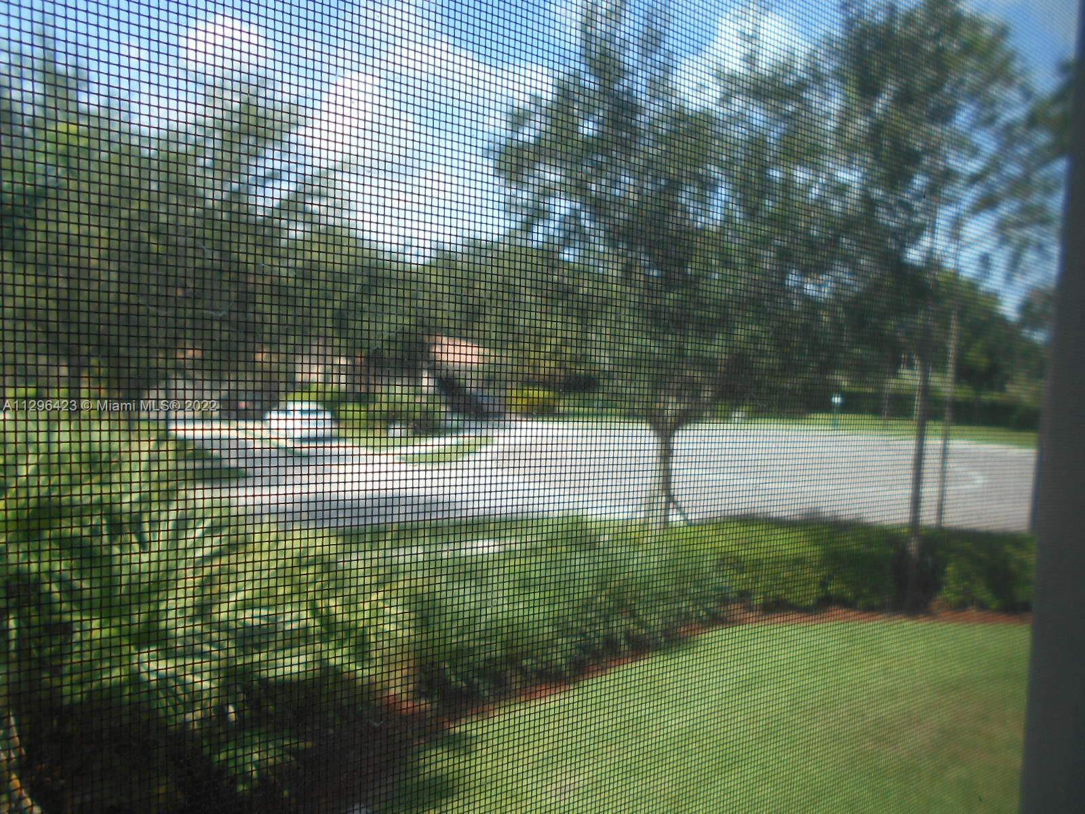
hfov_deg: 67.3
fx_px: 815
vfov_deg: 53.1
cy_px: 407
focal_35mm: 26
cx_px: 542
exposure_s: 1/320
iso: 80
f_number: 3.2
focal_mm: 4.6
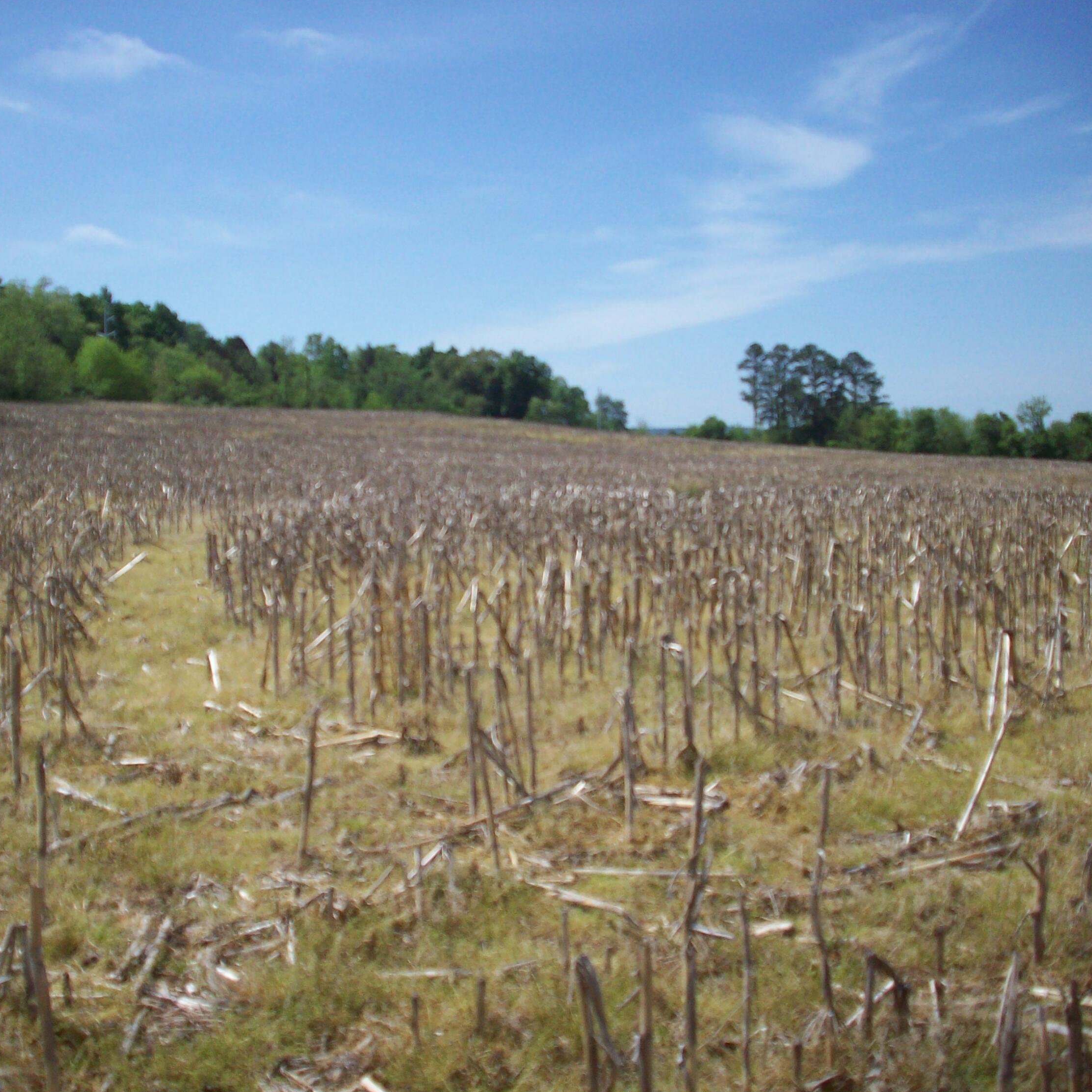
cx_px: 520
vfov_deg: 38.3
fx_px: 1570
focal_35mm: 44
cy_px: 545
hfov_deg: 38.3
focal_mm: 6.2
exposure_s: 1/603
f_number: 5.6
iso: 80
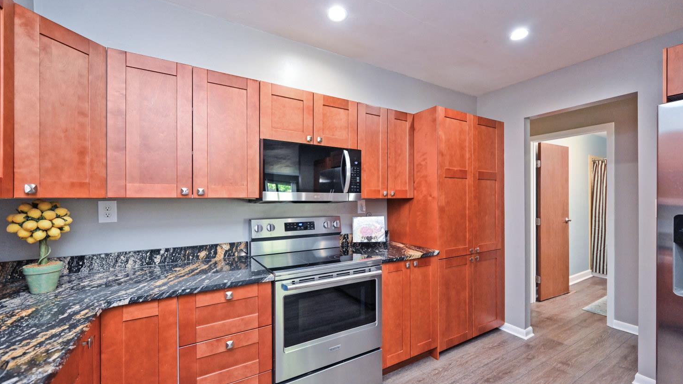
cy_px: 198
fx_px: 272
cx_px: 344
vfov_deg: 70.5
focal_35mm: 15
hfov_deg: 103.0
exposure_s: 1/60
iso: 1250
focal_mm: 14
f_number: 4
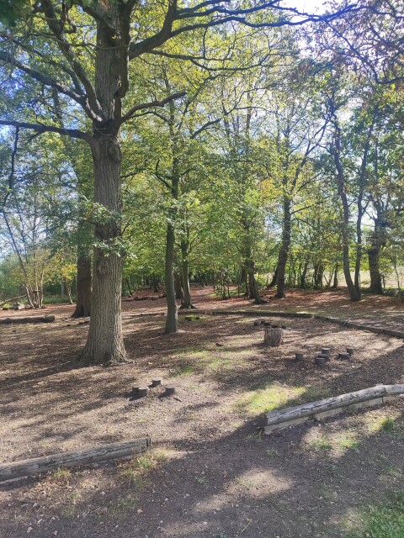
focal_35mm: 24
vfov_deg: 71.6
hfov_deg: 56.8
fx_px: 373
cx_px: 202
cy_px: 269
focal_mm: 5.89
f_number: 1.89
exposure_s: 1/169
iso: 50
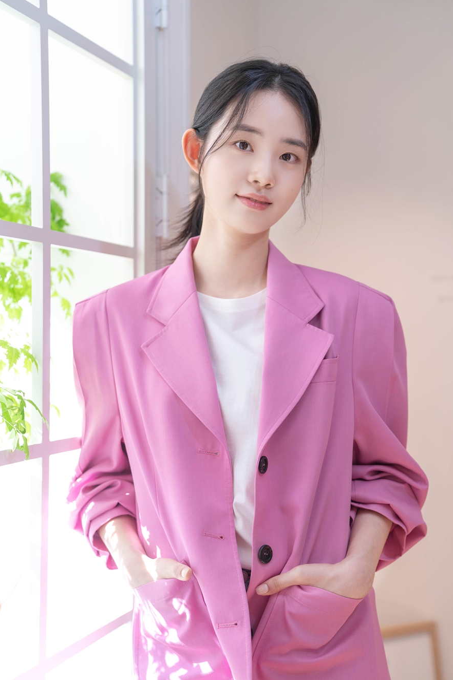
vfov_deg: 38.9
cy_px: 337
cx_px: 230
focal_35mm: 51
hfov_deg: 26.5
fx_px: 963
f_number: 2.8
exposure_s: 1/160
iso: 100
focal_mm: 50
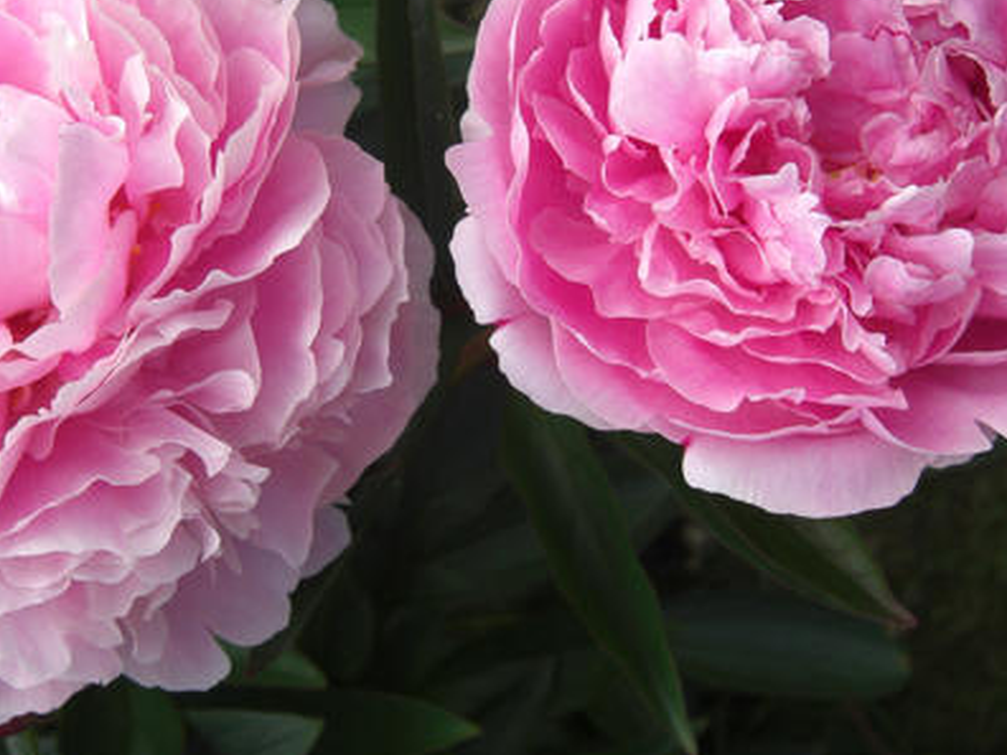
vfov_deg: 20.9
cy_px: 228
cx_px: 436
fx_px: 2036
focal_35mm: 70
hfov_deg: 27.7
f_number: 2.8
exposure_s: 1/640
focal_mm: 7.9
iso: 80
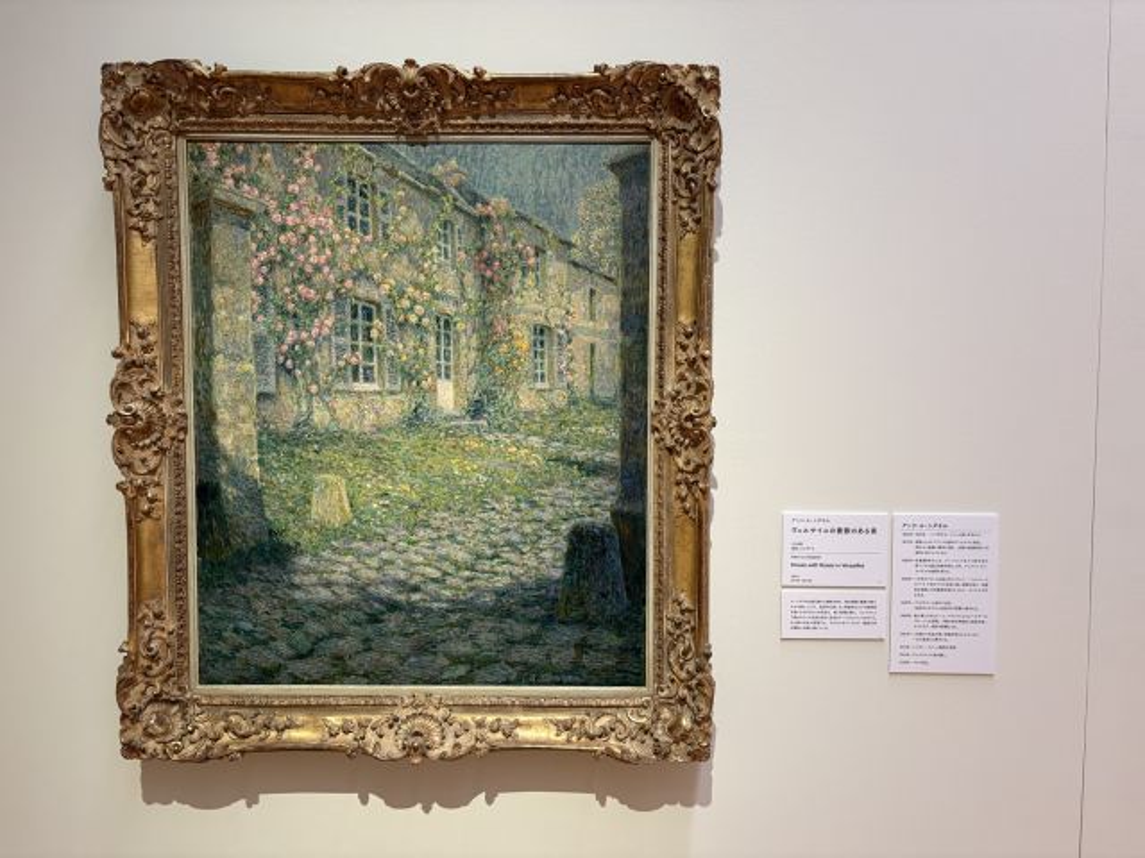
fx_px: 860
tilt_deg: -3.1
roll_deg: -0.4
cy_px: 429
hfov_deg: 67.3
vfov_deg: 53.1
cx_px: 572
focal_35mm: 26
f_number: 1.6
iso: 200
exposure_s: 1/50
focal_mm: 5.96
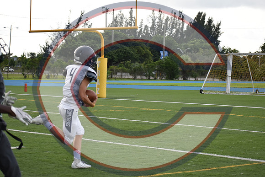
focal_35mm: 105
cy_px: 88
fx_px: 773
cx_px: 132
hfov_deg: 19.5
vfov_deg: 13.0
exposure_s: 1/1000
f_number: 4.5
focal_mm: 70
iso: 720
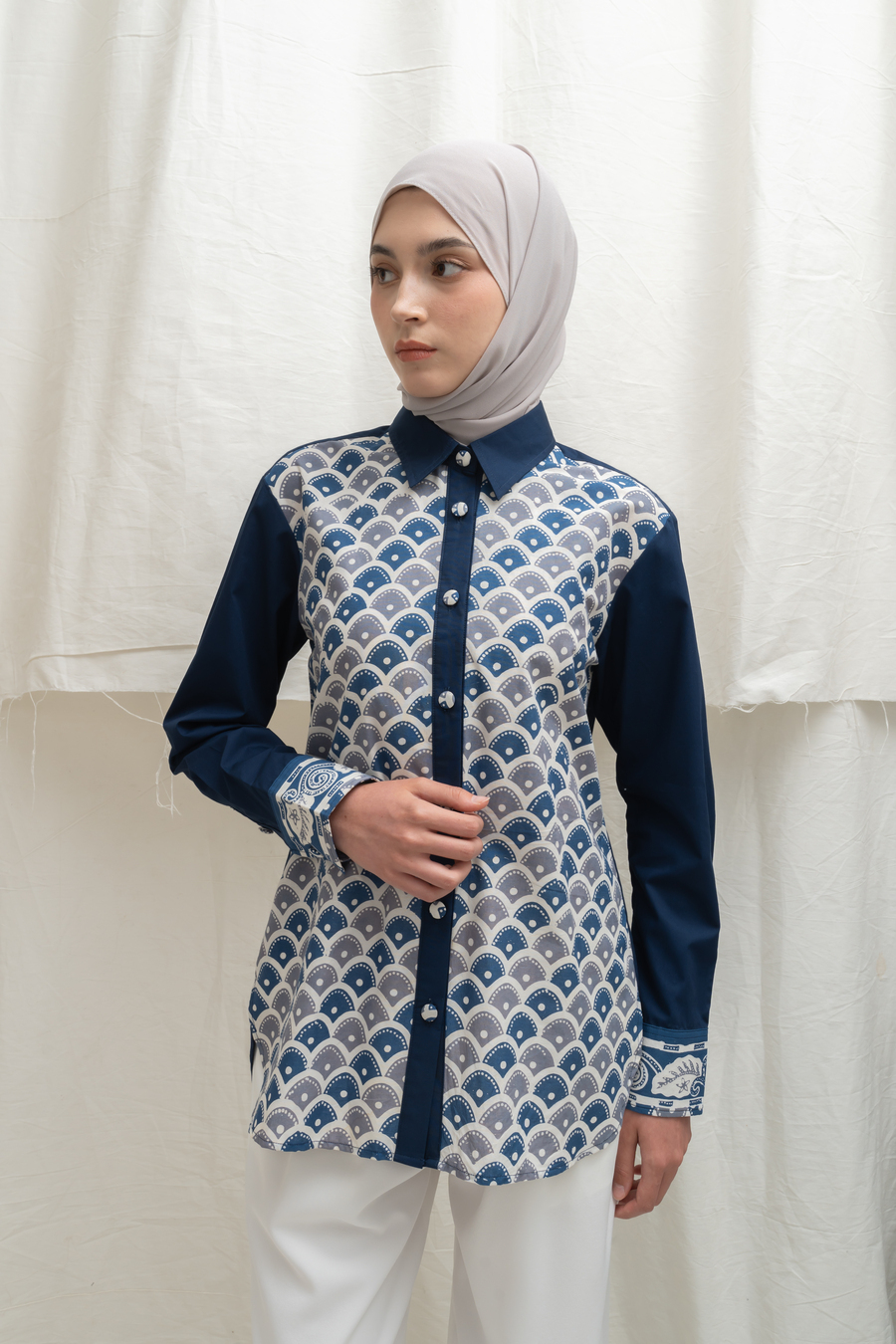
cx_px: 448
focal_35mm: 31
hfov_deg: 42.3
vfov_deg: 60.3
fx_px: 1157
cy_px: 672
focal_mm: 31
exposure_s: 1/160
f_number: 11
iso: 100
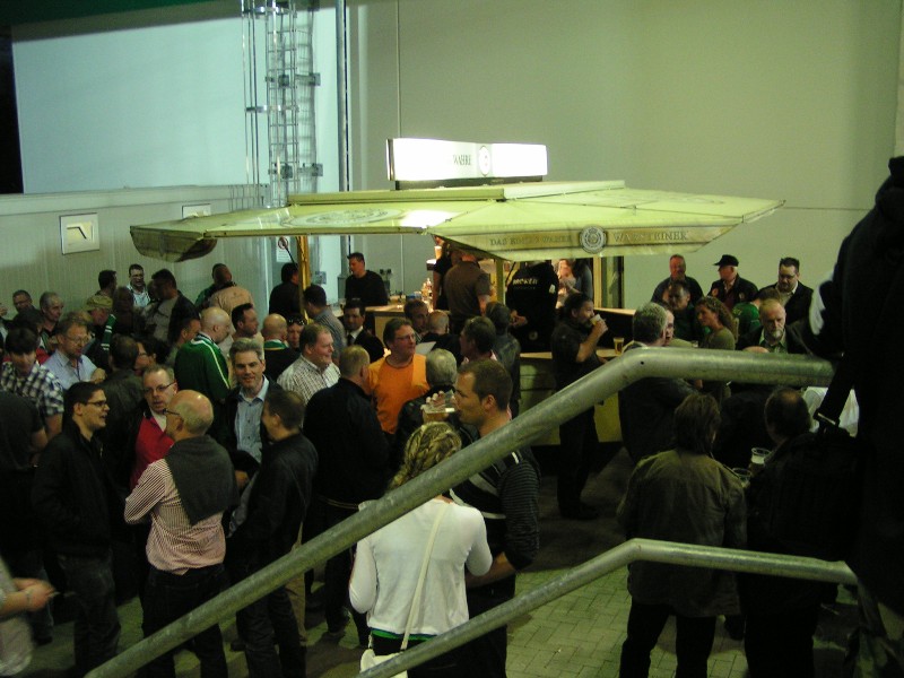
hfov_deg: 49.0
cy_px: 339
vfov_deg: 37.7
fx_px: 992
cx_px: 452
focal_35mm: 38
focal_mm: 5.8
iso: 200
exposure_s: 1/20
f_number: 2.8
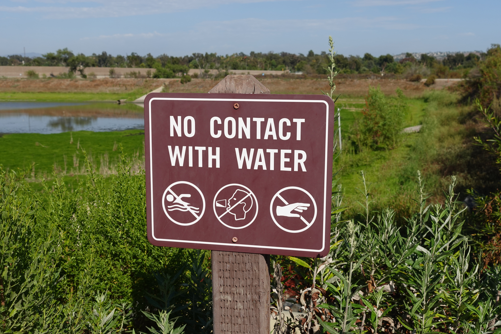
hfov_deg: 50.7
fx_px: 529
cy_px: 167
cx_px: 250
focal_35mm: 38
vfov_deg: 35.1
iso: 125
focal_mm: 14.7
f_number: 5.6
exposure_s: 1/100
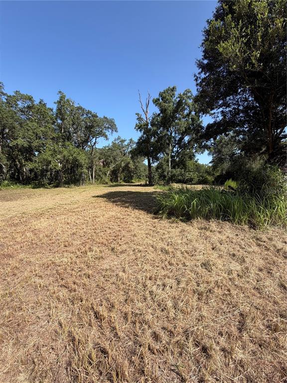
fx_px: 155
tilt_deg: -4.3
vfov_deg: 102.1
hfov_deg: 85.7
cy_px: 192
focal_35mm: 14
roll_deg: -0.2
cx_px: 144
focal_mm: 2.22
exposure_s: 1/770
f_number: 2.2
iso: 32
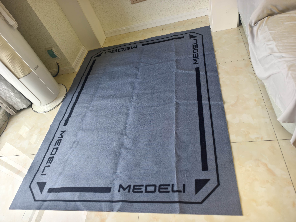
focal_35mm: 23
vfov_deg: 58.9
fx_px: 197
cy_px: 111
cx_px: 148
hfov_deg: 73.9
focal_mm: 5.6
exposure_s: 1/100
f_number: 1.57
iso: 99
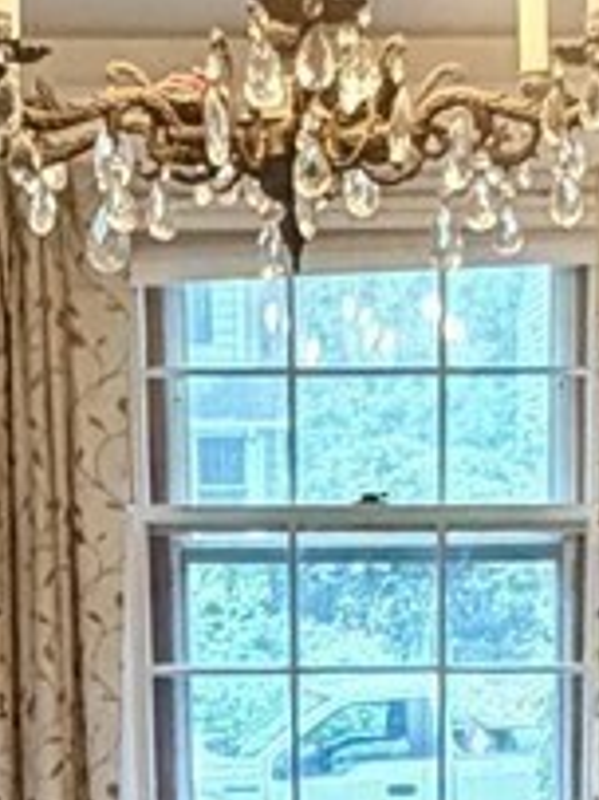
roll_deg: +0.9
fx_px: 2448
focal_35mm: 106
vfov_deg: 17.1
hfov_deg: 13.9
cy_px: 1127
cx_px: 359
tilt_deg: -14.2
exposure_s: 1/60
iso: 320
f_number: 2.2
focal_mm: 2.22
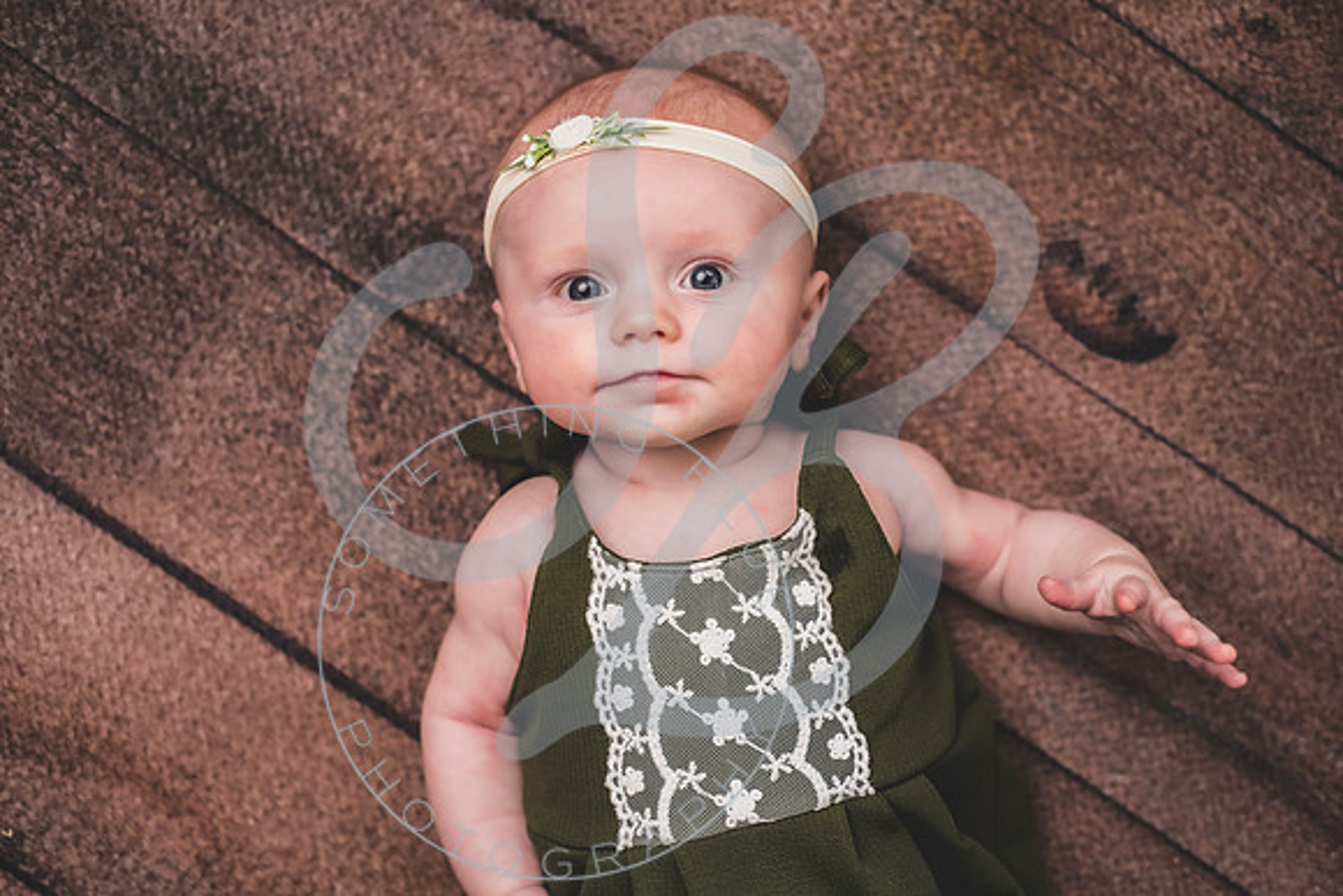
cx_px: 672
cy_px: 448
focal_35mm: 50
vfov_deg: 27.0
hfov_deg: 39.6
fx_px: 1866
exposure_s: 1/320
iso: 250
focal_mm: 50
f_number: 2.8
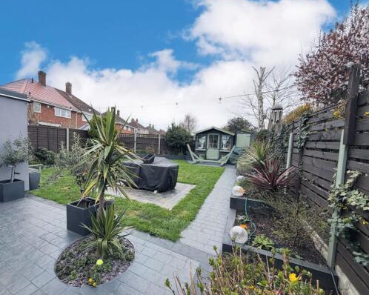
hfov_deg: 92.5
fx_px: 175
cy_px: 155
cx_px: 157
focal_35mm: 16
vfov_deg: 80.3
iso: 32
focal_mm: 2.22
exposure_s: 1/770
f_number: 2.2
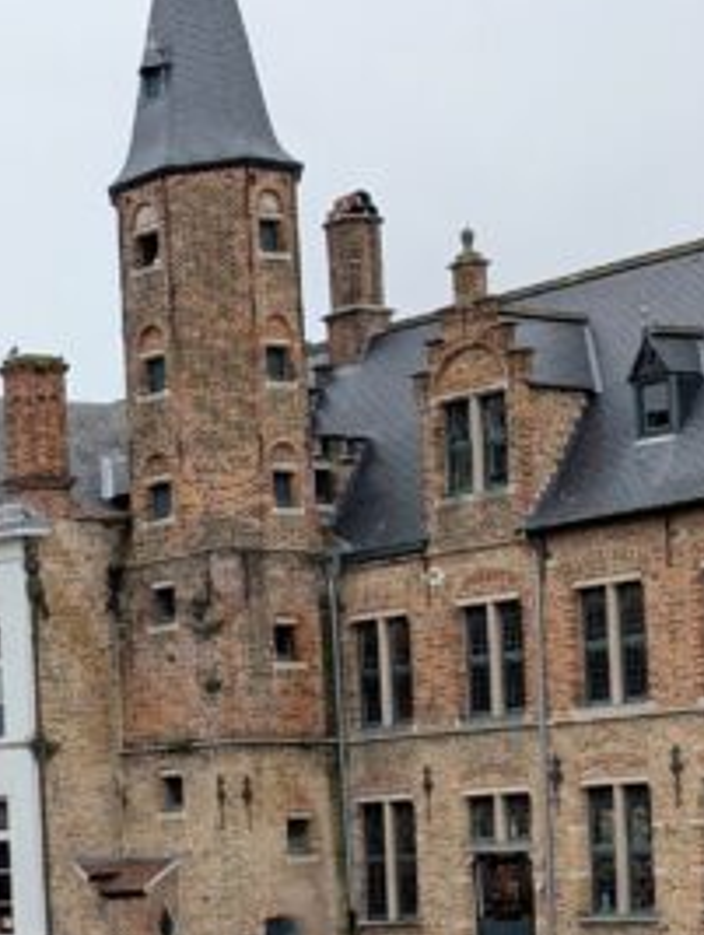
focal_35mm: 92
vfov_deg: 21.1
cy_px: 697
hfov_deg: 14.0
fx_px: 2489
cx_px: -615
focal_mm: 6.9
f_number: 1.68
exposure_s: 1/145
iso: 30
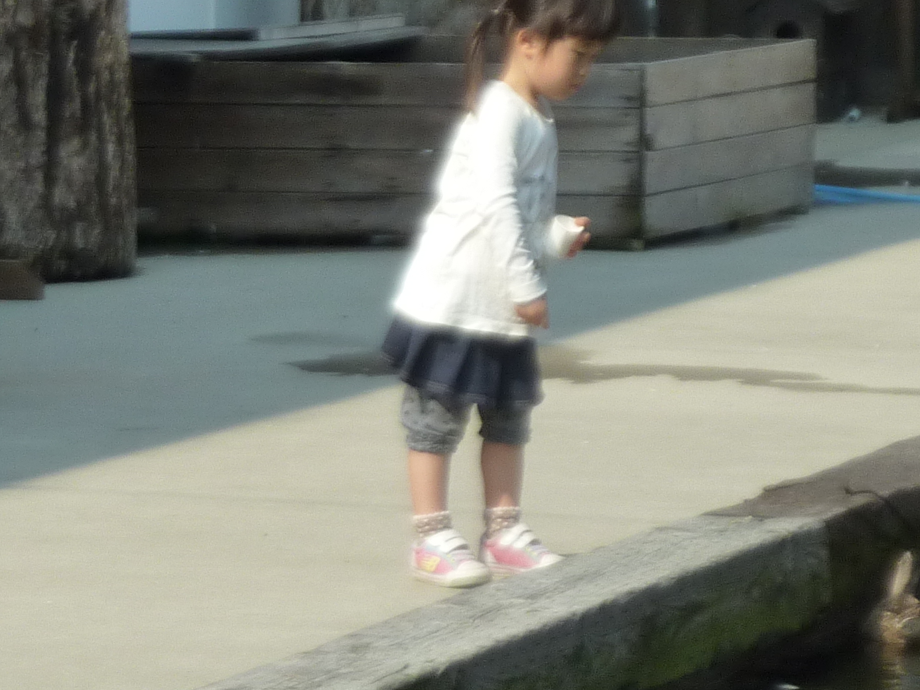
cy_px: 373
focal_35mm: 316
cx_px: 673
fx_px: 8398
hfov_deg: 6.3
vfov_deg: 4.7
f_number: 4.4
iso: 125
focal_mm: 19.5
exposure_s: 1/400
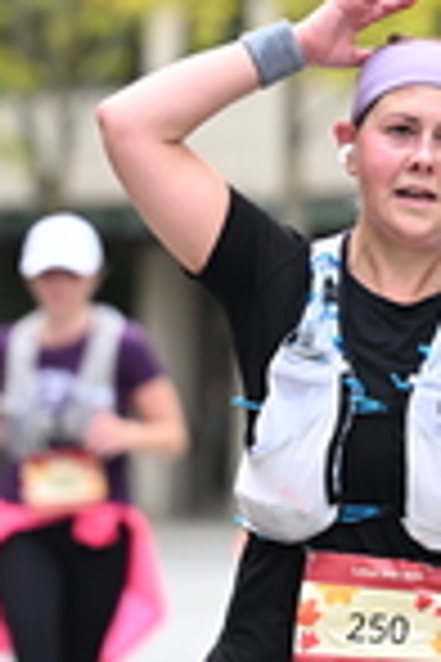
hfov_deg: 3.3
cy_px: 257
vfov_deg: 5.0
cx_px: 457
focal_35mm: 412
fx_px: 7570
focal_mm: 110
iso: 640
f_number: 2.8
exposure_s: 1/1600
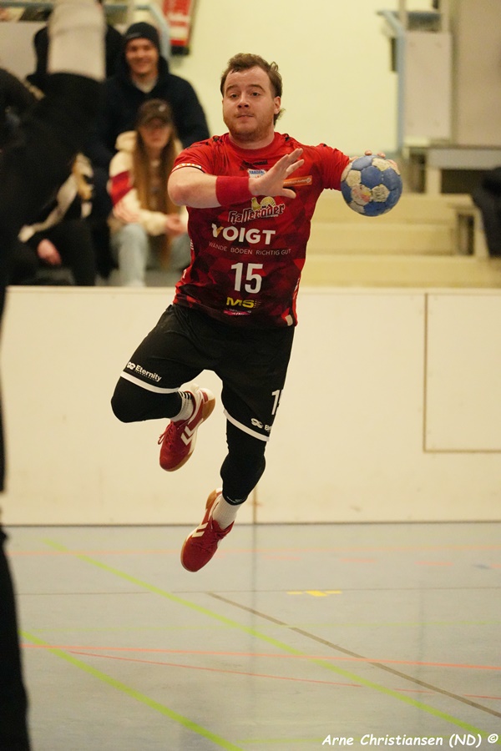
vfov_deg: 10.3
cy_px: 376
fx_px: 4175
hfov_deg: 6.9
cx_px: 250
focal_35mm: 200
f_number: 2.8
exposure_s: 1/1250
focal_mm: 200
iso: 12800
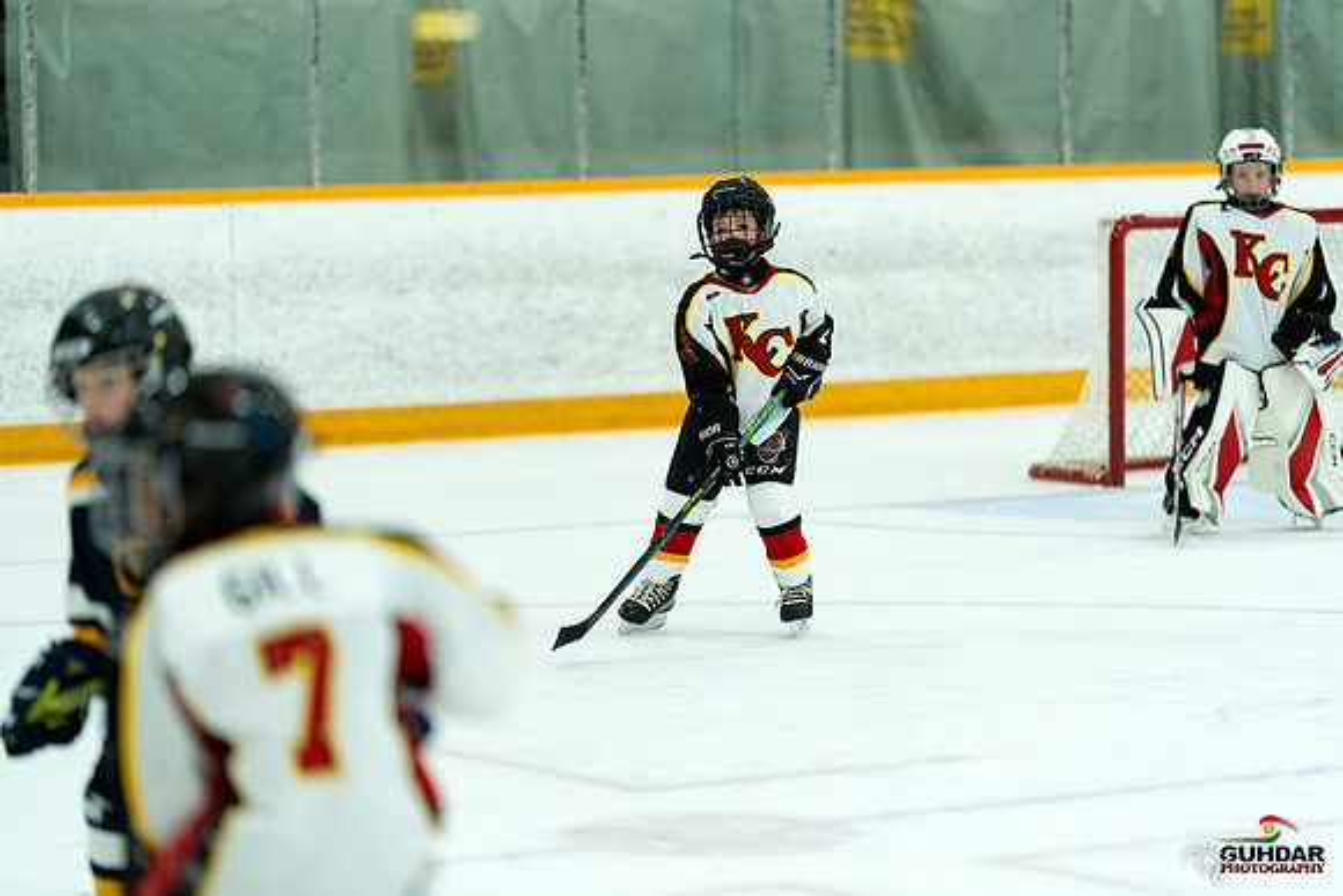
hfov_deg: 13.7
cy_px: 448
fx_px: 5597
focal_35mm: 150
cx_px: 672
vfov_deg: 9.2
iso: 1600
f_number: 2
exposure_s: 1/1000
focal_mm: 150
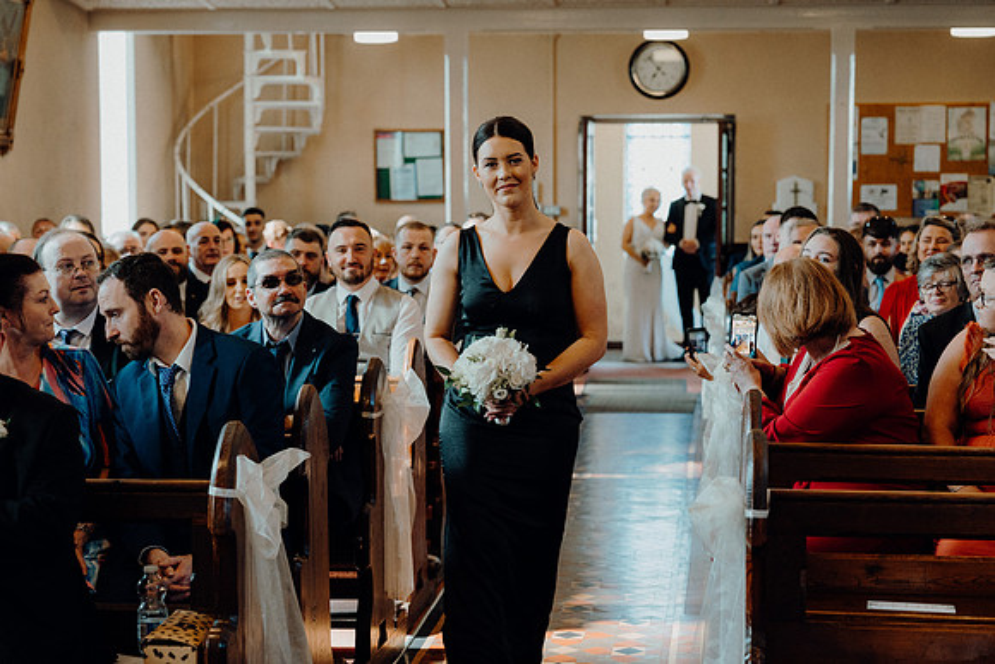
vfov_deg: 19.5
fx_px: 1936
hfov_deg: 28.8
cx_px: 498
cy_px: 332
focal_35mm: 70
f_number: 3.5
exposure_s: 1/200
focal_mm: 70
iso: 2000
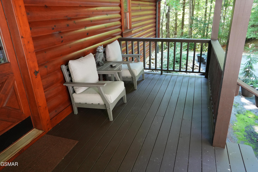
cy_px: 86
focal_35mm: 27
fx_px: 193
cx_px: 129
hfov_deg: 67.4
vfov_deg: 47.9
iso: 2000
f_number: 3.5
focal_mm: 18
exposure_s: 1/160
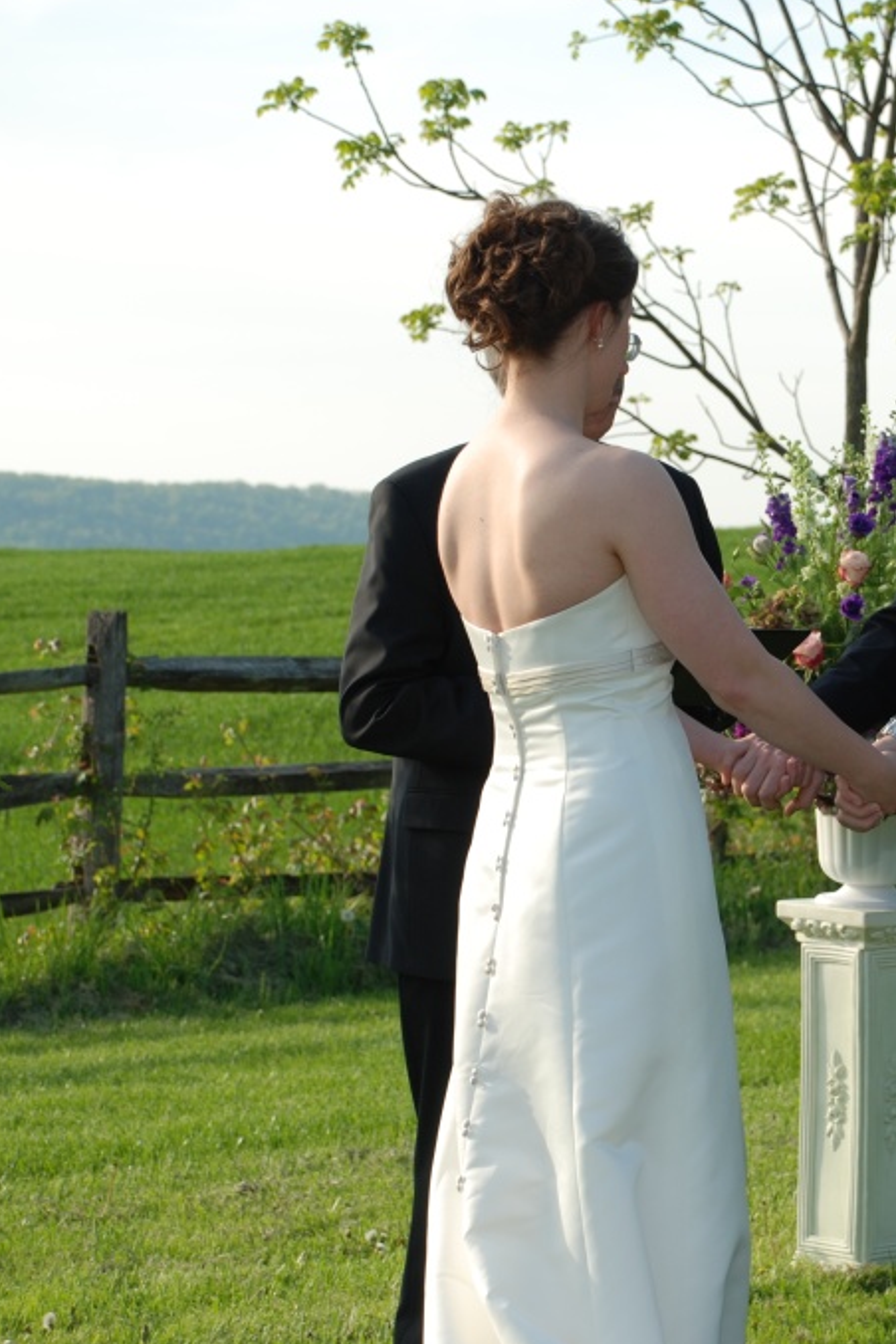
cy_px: 673
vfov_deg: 17.3
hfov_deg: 11.5
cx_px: 868
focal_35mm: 118
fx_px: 4405
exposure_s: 1/160
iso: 100
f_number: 6.3
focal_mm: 52
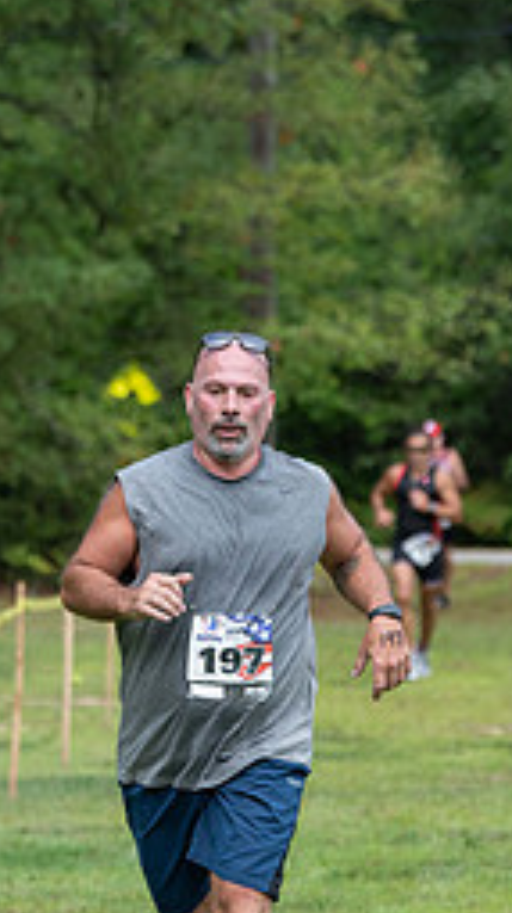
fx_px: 7790
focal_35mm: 322
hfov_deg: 3.8
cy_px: 671
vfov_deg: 6.7
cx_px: 258
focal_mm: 135
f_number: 4.5
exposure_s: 1/640
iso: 320
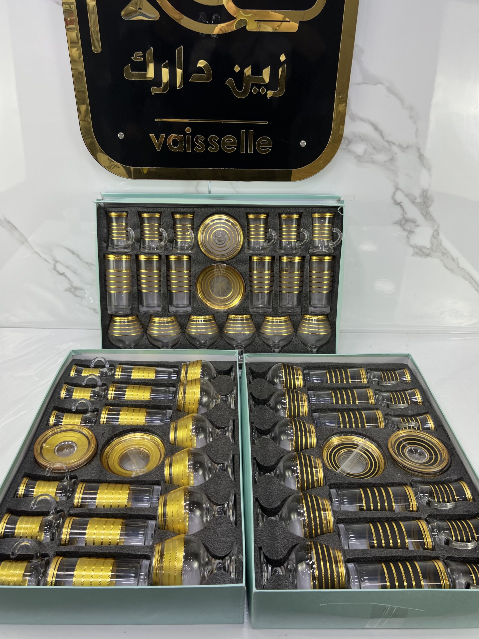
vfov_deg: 67.3
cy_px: 320
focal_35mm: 26
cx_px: 240
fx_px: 480
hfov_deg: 53.1
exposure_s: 1/349
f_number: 1.5
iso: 50
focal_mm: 5.7
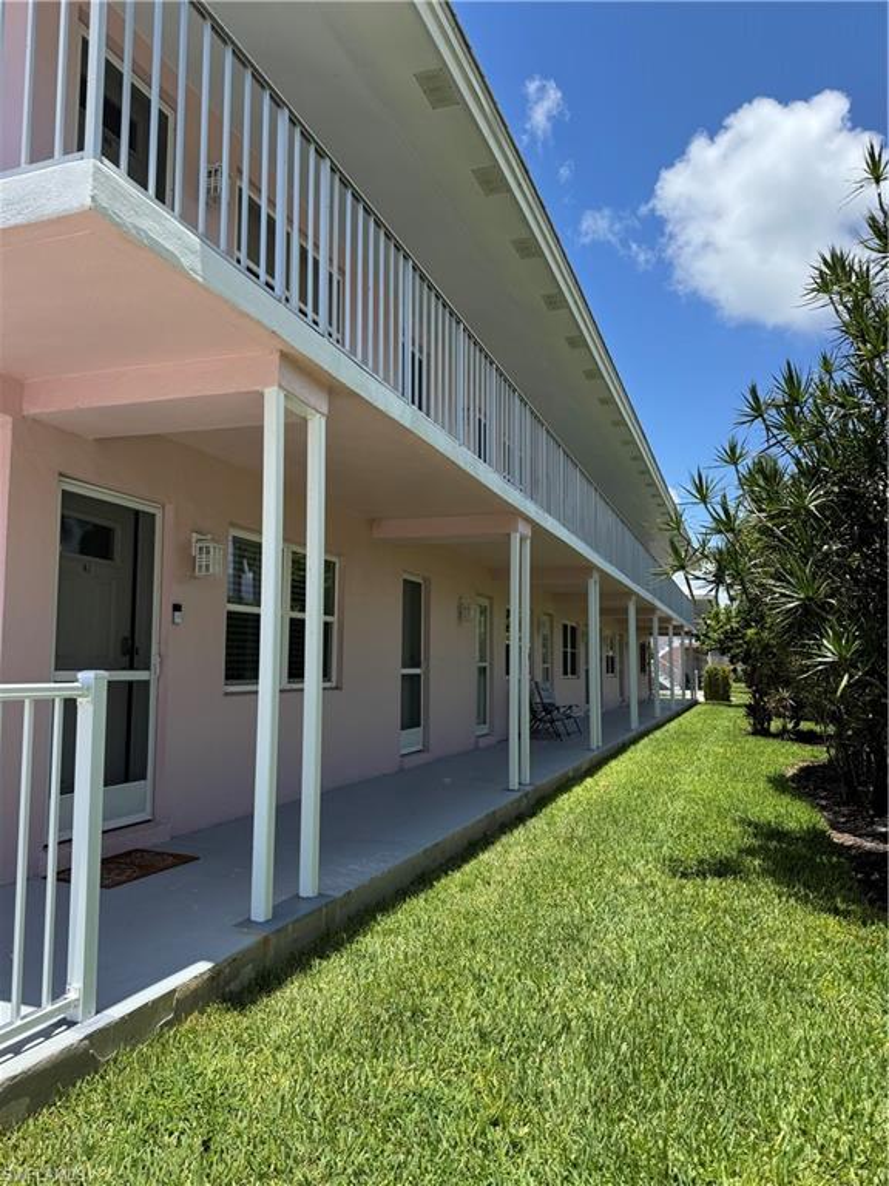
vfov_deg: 71.6
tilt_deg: +4.2
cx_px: 444
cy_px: 593
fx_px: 822
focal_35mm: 24
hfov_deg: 56.8
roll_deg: -0.5
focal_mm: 6.76
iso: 80
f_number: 1.78
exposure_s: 1/3247
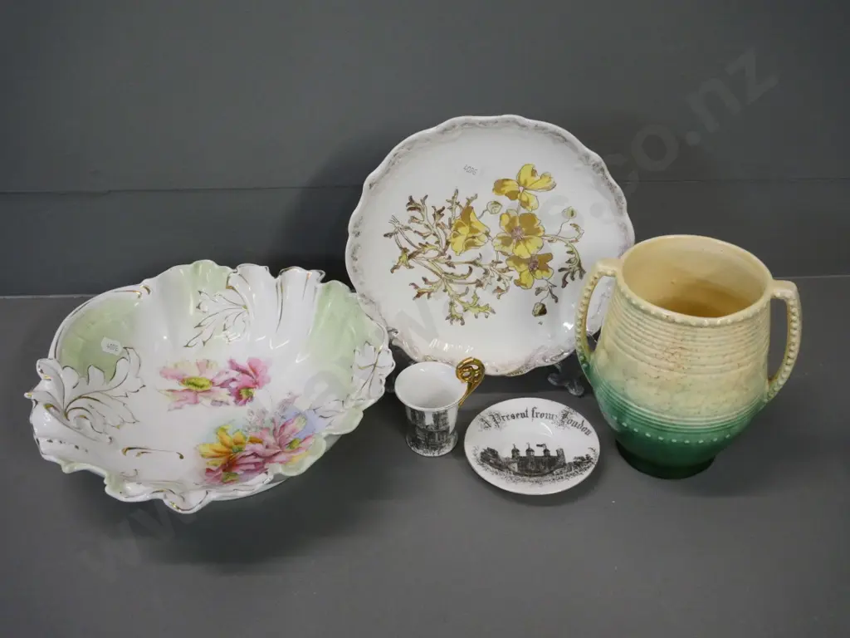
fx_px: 982
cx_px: 425
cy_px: 319
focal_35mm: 40
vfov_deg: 36.0
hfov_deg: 46.8
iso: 3200
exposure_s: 1/125
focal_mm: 20
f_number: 6.3
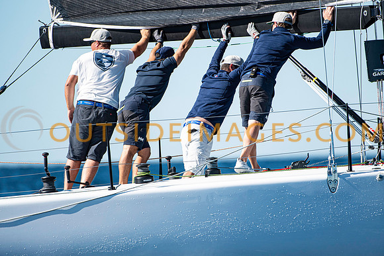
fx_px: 6401
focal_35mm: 600
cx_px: 192
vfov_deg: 2.3
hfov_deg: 3.4
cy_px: 128
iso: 320
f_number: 5
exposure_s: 1/2500
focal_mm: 400
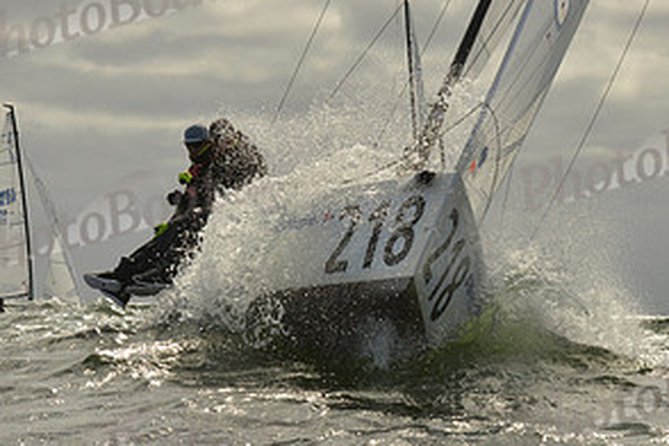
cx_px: 403
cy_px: 304
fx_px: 2564
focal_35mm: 138
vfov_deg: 9.9
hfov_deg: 14.9
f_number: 10
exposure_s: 1/2500
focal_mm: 70
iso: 400
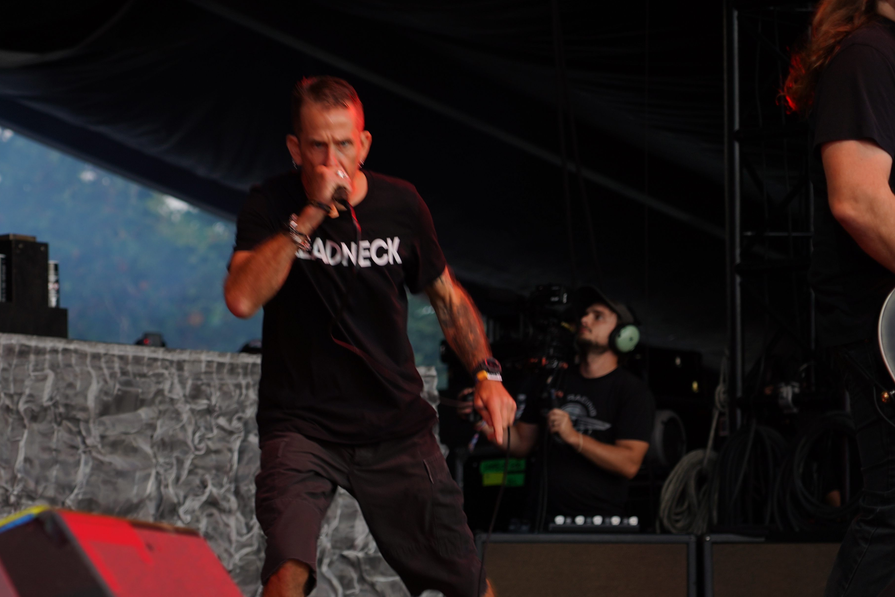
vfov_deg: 7.9
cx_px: 160
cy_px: 424
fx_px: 4301
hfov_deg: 11.8
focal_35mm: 173
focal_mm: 105
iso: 160
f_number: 4
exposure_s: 1/125
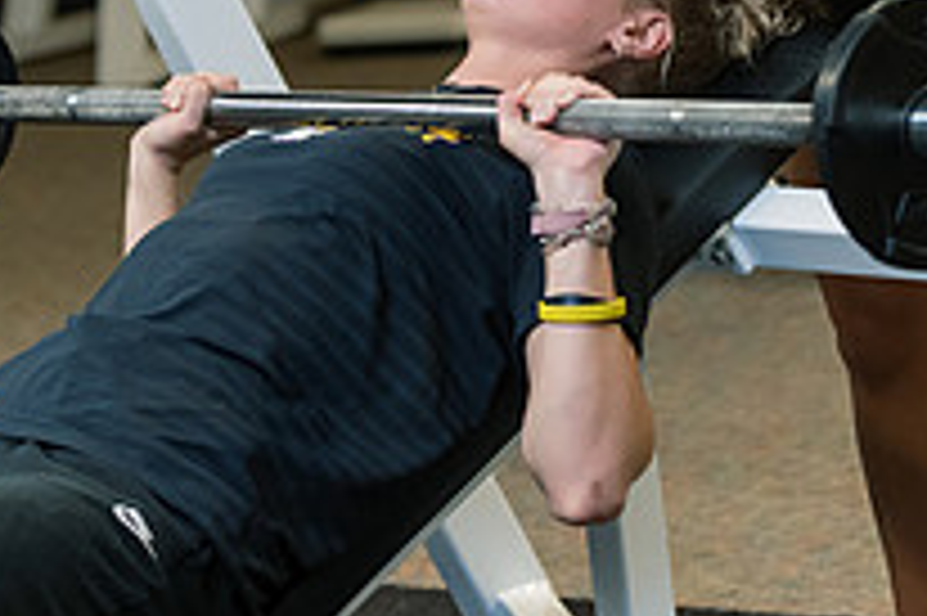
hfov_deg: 8.1
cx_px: 626
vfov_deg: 5.4
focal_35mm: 254
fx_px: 6535
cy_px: -160
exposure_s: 1/200
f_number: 3.5
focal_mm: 90
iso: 1000
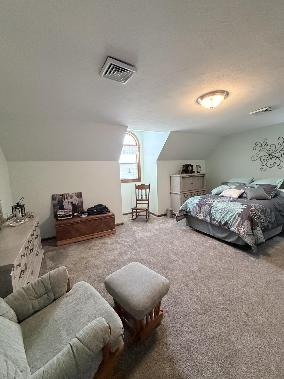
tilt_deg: -6.1
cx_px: 142
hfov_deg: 85.7
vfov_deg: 102.1
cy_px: 190
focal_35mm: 14
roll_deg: +1.2
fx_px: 153
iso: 500
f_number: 2.2
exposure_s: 1/120
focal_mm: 2.22
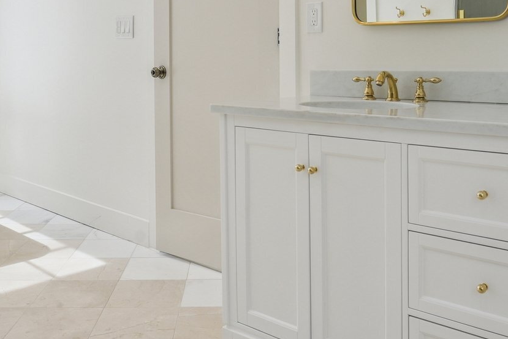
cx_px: 254
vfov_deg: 31.0
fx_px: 593
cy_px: 62
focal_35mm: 42
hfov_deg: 46.4
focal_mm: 17
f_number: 11
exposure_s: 1/250
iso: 400
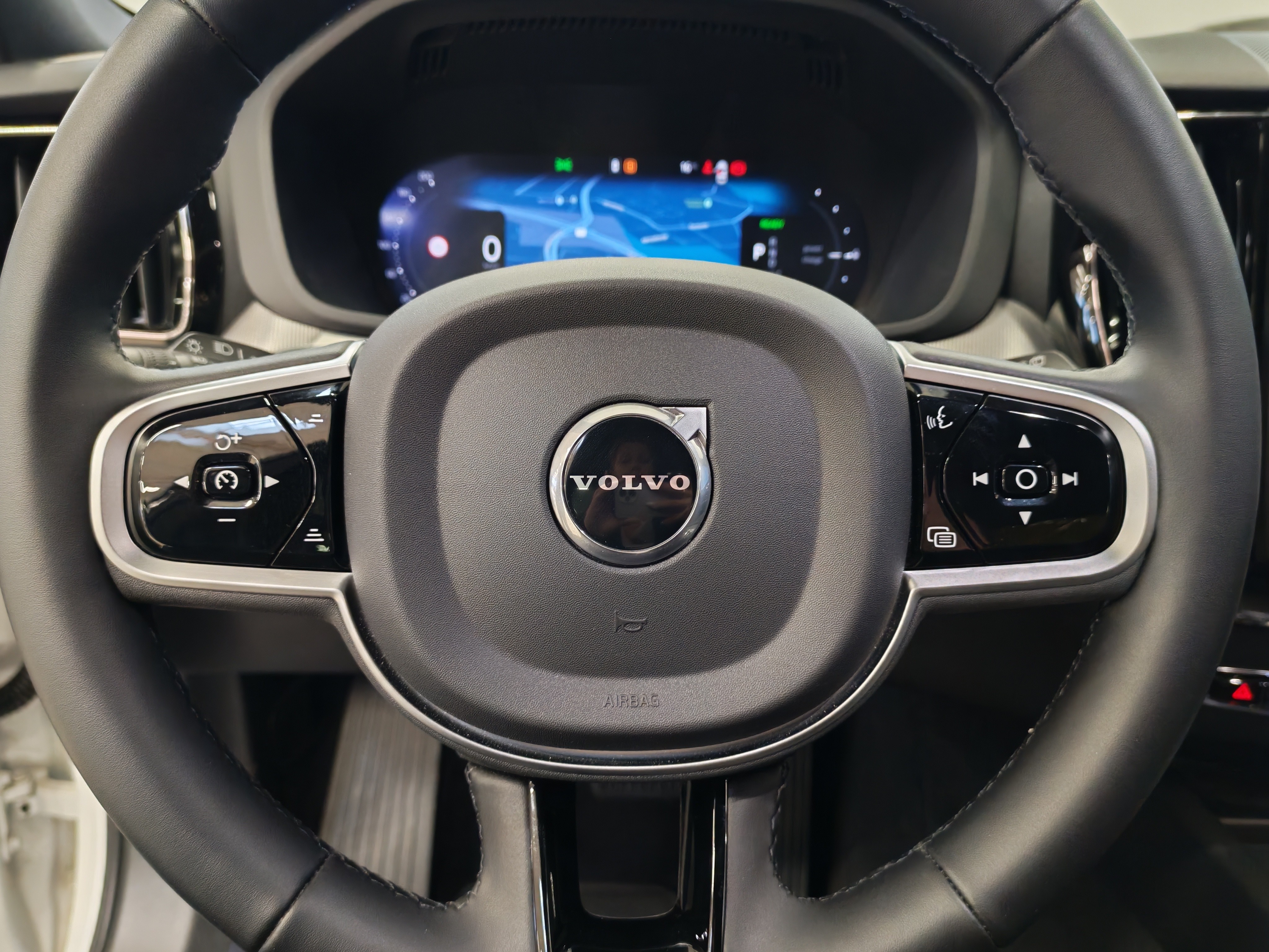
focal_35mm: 30
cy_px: 476
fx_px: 1100
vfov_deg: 46.8
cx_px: 634
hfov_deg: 60.0
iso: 1250
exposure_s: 1/50
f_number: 1.9
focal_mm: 6.12
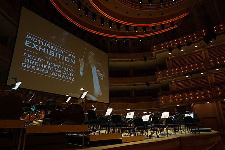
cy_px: 75
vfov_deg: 53.2
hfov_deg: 73.7
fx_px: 150
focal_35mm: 24
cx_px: 112
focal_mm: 24
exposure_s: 1/200
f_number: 4.5
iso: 2500
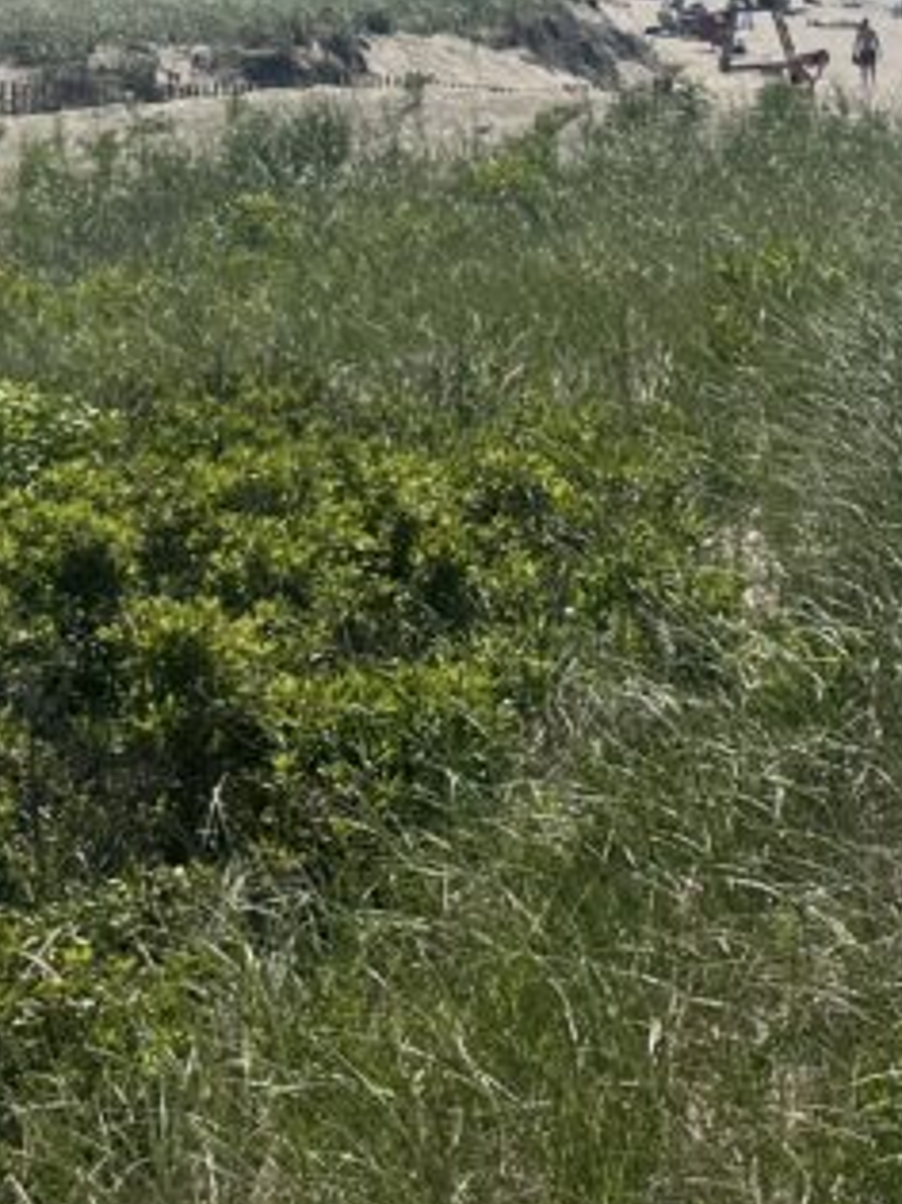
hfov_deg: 17.0
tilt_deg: -8.1
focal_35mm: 78
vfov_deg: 24.8
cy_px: 344
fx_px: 2712
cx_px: 1376
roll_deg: -0.7
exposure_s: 1/8929
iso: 80
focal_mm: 6.86
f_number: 1.78
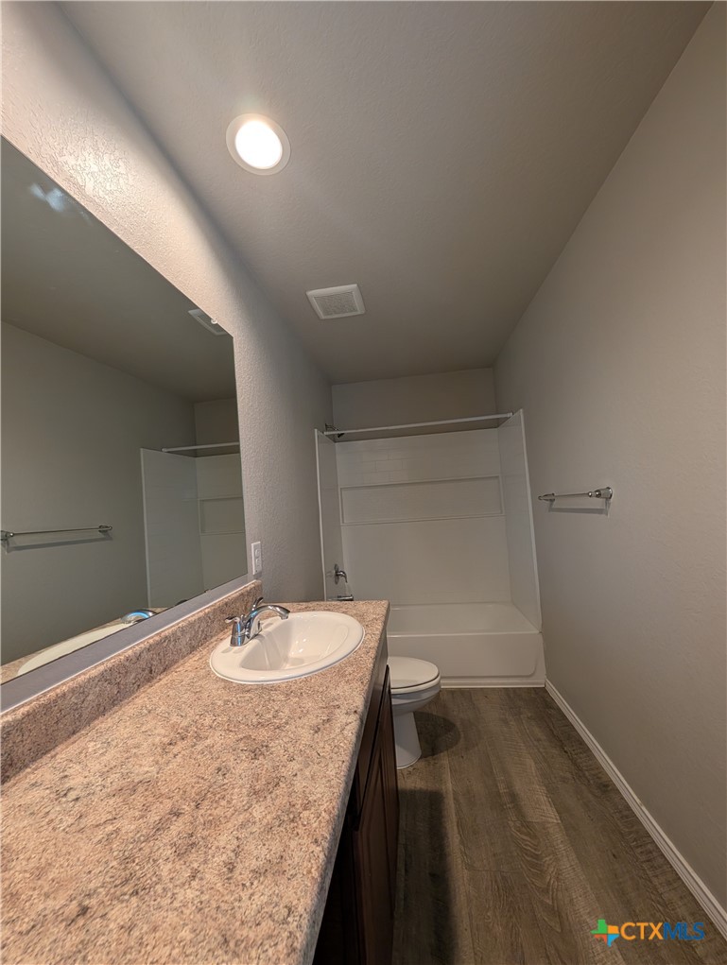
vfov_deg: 110.4
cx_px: 364
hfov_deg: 94.7
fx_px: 335
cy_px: 482
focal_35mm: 12
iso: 105
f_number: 1.7
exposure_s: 1/120
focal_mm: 2.02
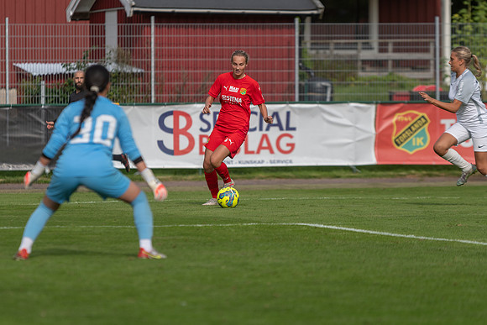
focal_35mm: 312
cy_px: 162
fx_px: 4223
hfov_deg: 6.6
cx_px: 244
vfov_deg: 4.4
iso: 100
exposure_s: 1/1250
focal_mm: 200
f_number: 3.2
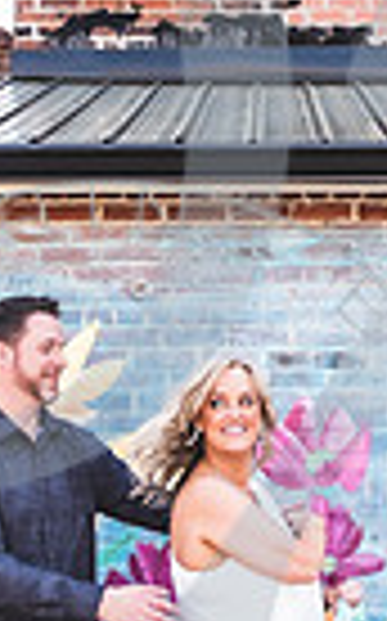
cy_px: 256
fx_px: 1353
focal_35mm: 80
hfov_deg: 16.2
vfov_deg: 25.8
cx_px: 315
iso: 100
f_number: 2.8
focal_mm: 24
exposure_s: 1/400
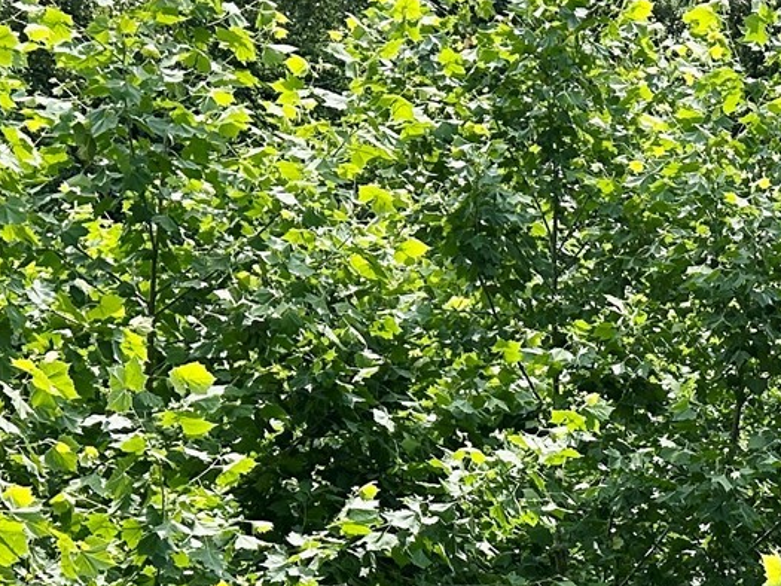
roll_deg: -3.6
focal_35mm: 95
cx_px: 939
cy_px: 784
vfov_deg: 14.8
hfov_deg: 19.4
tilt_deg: -11.5
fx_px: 2144
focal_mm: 5.7
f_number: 1.5
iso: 50
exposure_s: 1/2252
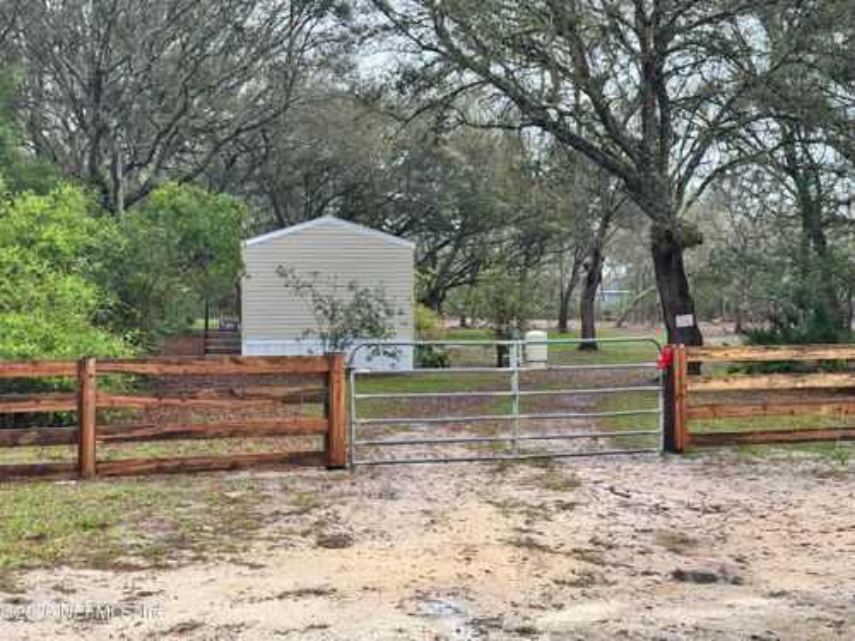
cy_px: 320
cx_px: 428
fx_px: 1186
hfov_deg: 39.7
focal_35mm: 48
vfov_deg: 30.3
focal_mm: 6.76
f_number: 1.78
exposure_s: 1/451
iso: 64
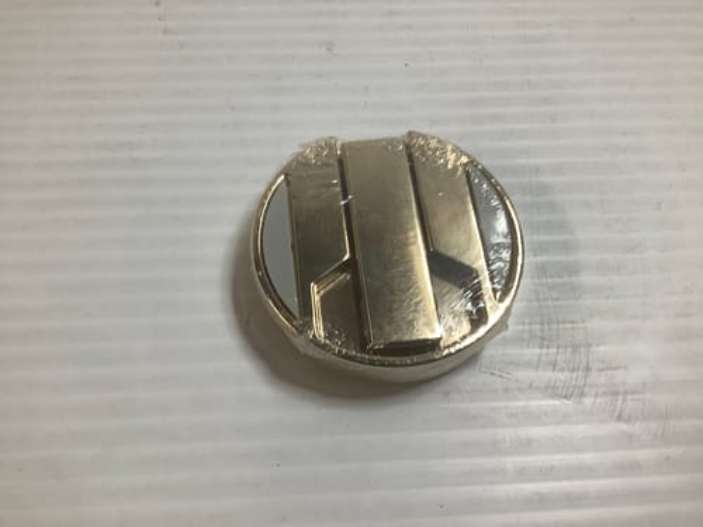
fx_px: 630
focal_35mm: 31
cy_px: 264
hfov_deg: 58.4
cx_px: 352
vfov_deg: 45.4
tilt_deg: -61.9
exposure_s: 1/50
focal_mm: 3.3
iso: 50
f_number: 2.4
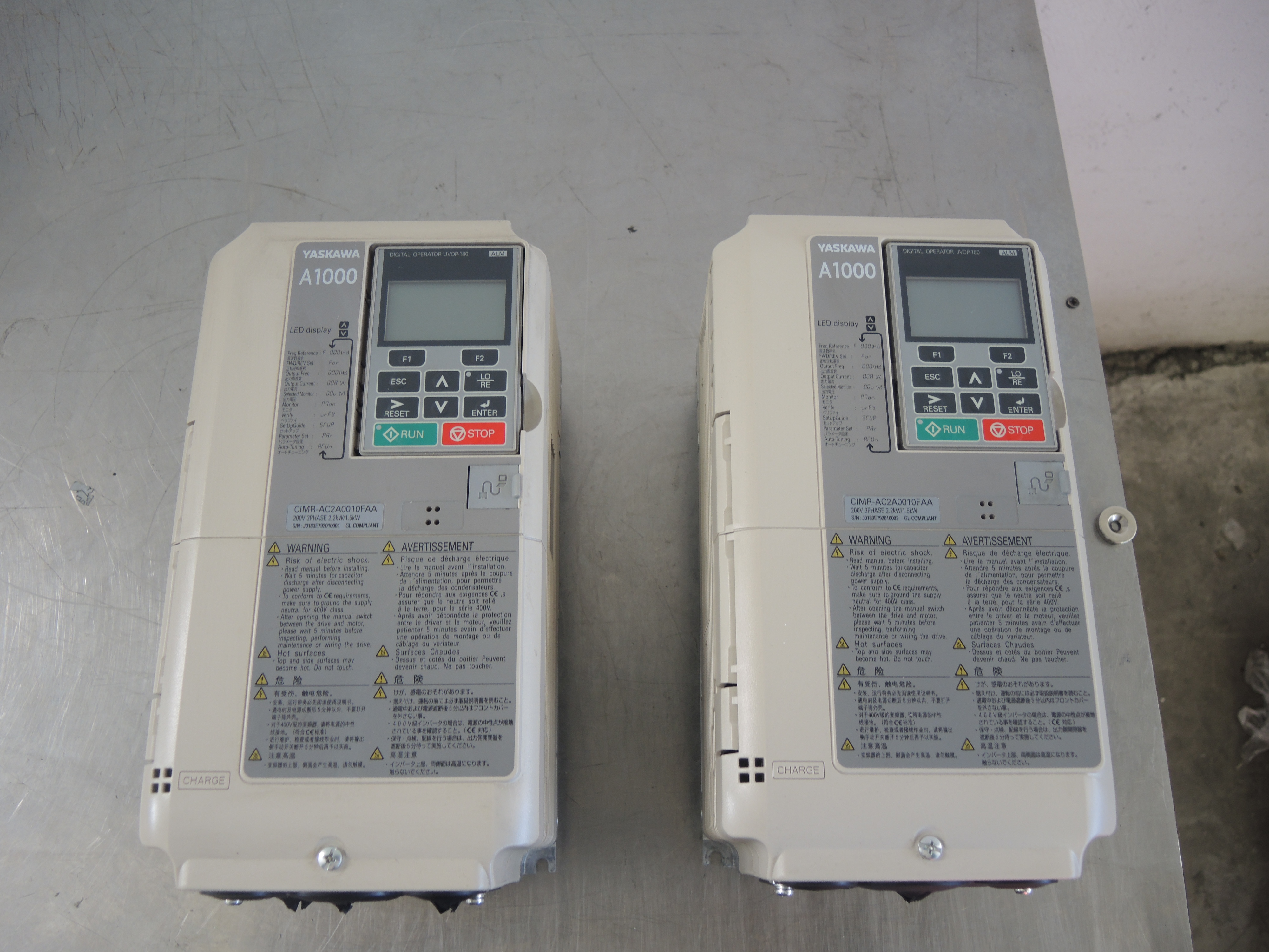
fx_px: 1026
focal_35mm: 28
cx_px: 634
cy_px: 476
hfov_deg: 63.4
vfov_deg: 49.7
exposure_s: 1/30
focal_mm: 6
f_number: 2
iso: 110
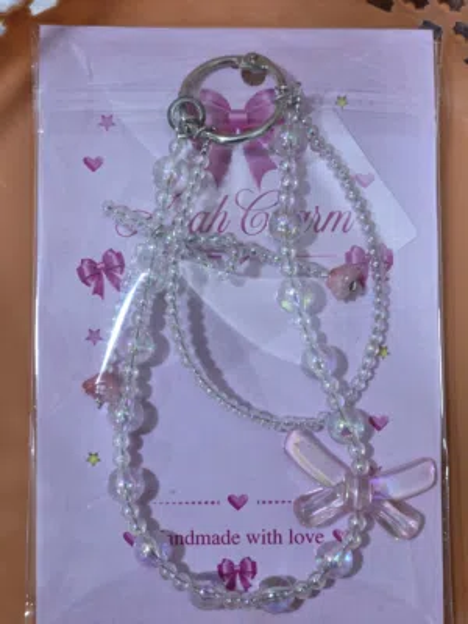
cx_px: 234
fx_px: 1244
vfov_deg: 28.2
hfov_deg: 21.3
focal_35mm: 69
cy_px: 312
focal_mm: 7.9
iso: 320
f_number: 2.4
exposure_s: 1/33.3
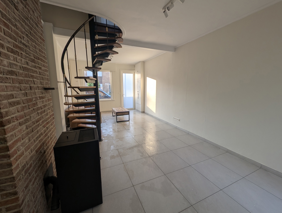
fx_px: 106
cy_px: 106
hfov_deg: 106.1
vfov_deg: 90.1
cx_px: 141
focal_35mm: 13
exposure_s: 1/88.3
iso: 50
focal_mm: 1.95
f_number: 2.2
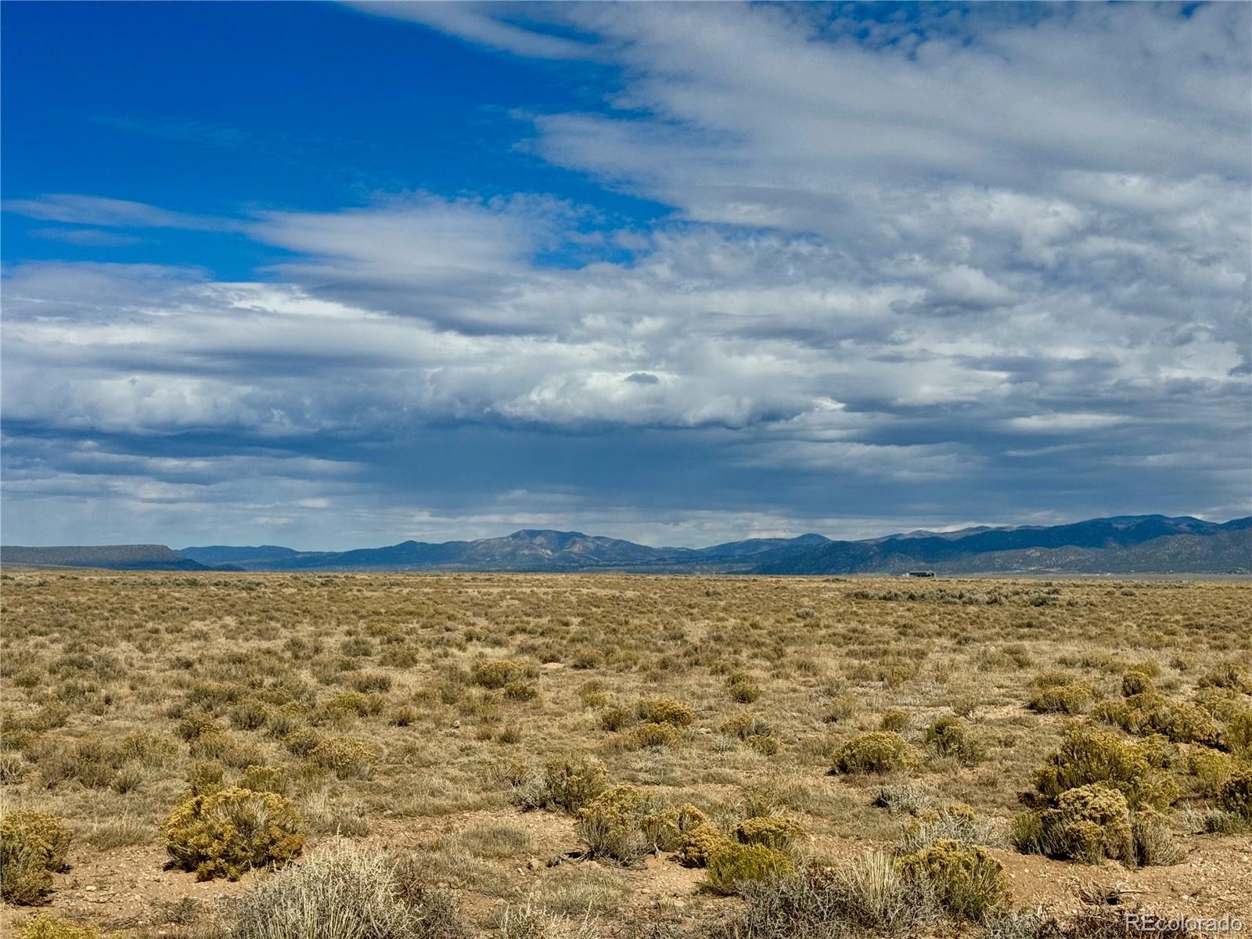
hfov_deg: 39.7
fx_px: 1736
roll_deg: -1.5
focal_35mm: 48
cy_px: 470
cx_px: 626
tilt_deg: +2.7
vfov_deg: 30.3
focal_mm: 6.76
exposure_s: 1/10526
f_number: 1.78
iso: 64
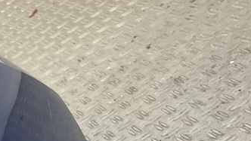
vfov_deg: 11.8
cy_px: 244
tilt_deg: -32.1
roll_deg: +35.3
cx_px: -81
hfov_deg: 20.2
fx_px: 639
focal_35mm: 96
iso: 50
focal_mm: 3
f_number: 1.8
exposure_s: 1/120
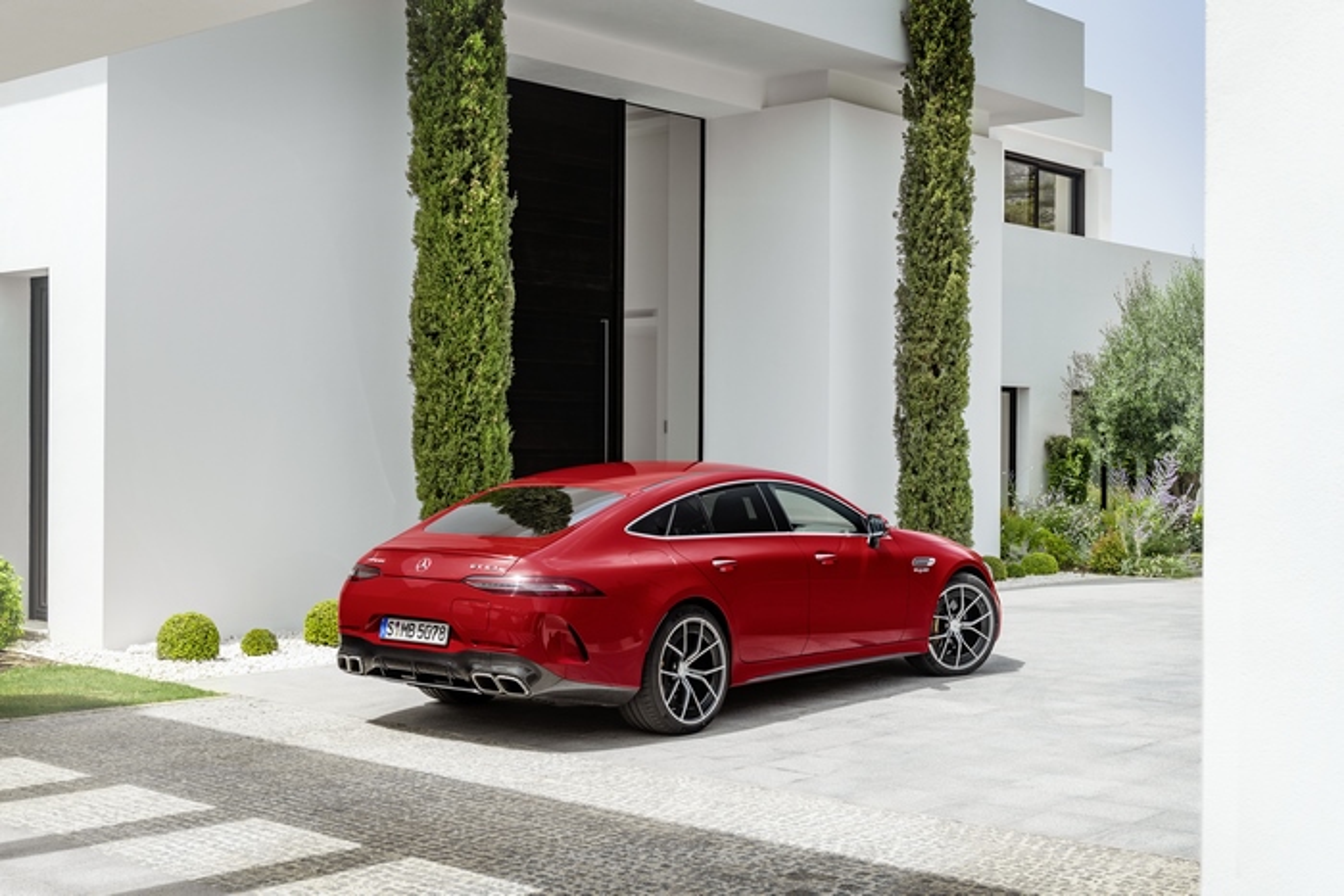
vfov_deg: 28.1
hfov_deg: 41.1
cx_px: 672
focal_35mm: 48
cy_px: 448
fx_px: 1792
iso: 100
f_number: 8
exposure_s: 1/100
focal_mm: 48
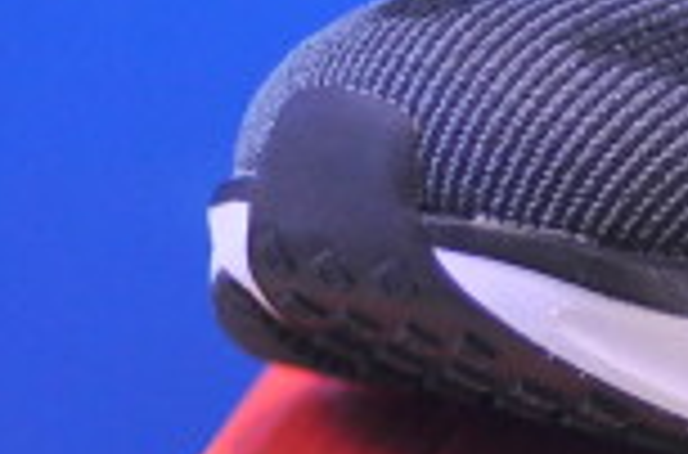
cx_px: 1646
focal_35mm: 393
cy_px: -429
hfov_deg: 5.1
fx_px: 7488
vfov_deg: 3.4
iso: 250
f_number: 2.2
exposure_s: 1/320
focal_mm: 50
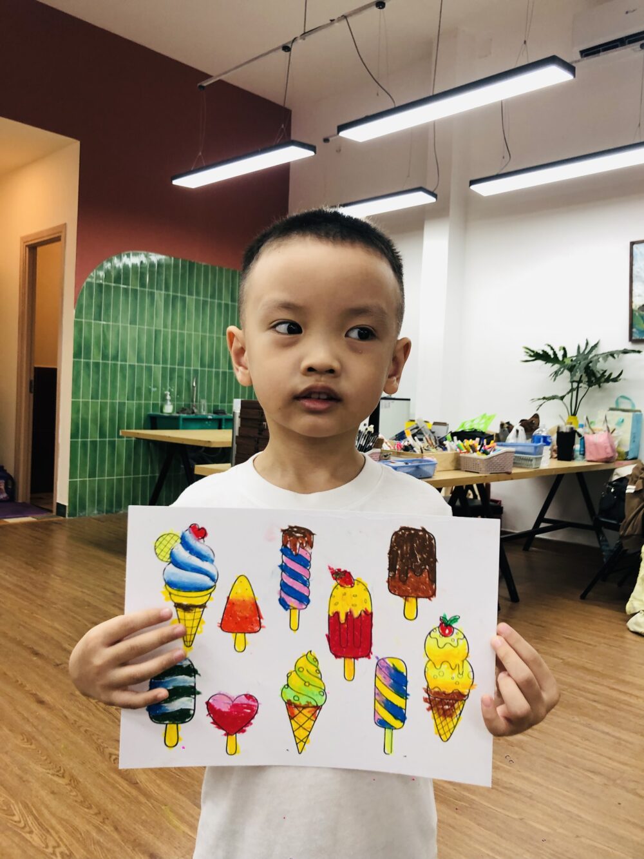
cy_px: 430
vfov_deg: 63.4
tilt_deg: -1.6
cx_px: 322
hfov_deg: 49.8
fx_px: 694
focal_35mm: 28
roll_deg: -4.0
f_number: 1.8
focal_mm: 4
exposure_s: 1/100
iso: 50
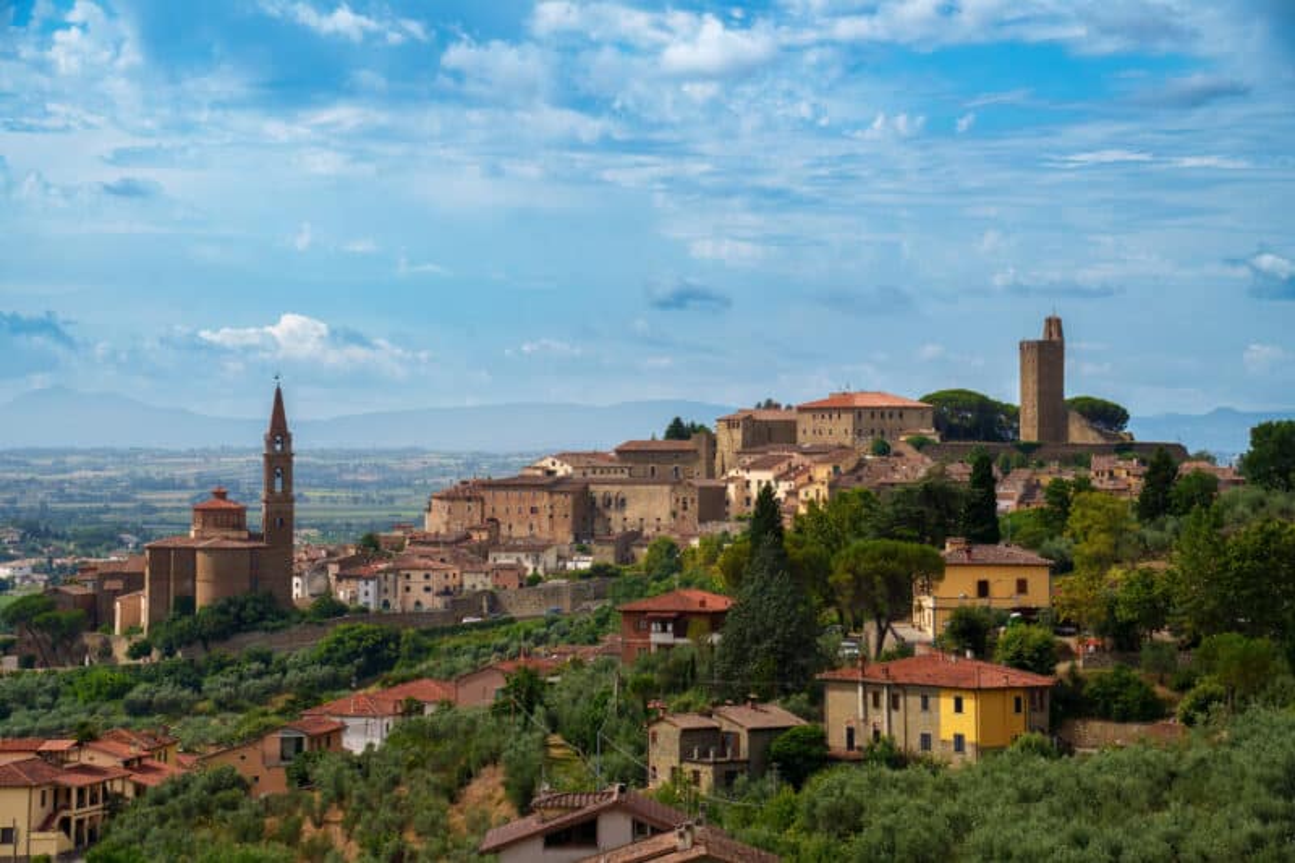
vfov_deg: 12.4
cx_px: 648
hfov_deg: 18.6
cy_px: 432
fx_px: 3956
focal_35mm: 110
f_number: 9
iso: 100
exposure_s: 1/320
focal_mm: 110
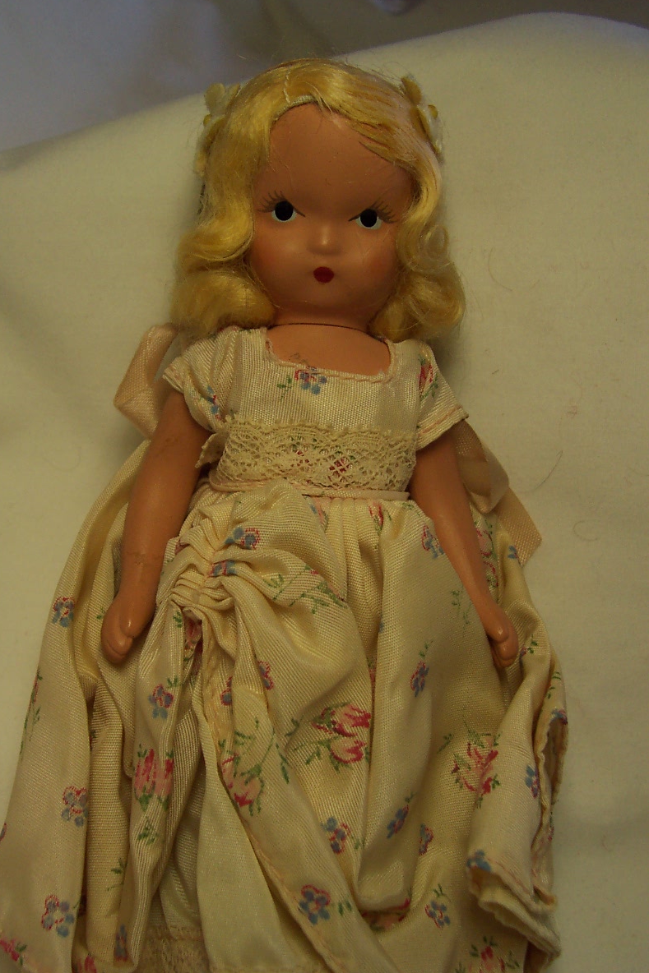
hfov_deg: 34.1
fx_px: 1055
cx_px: 280
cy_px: 482
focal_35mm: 39
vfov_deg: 49.6
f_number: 2.8
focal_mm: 5.6
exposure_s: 1/250
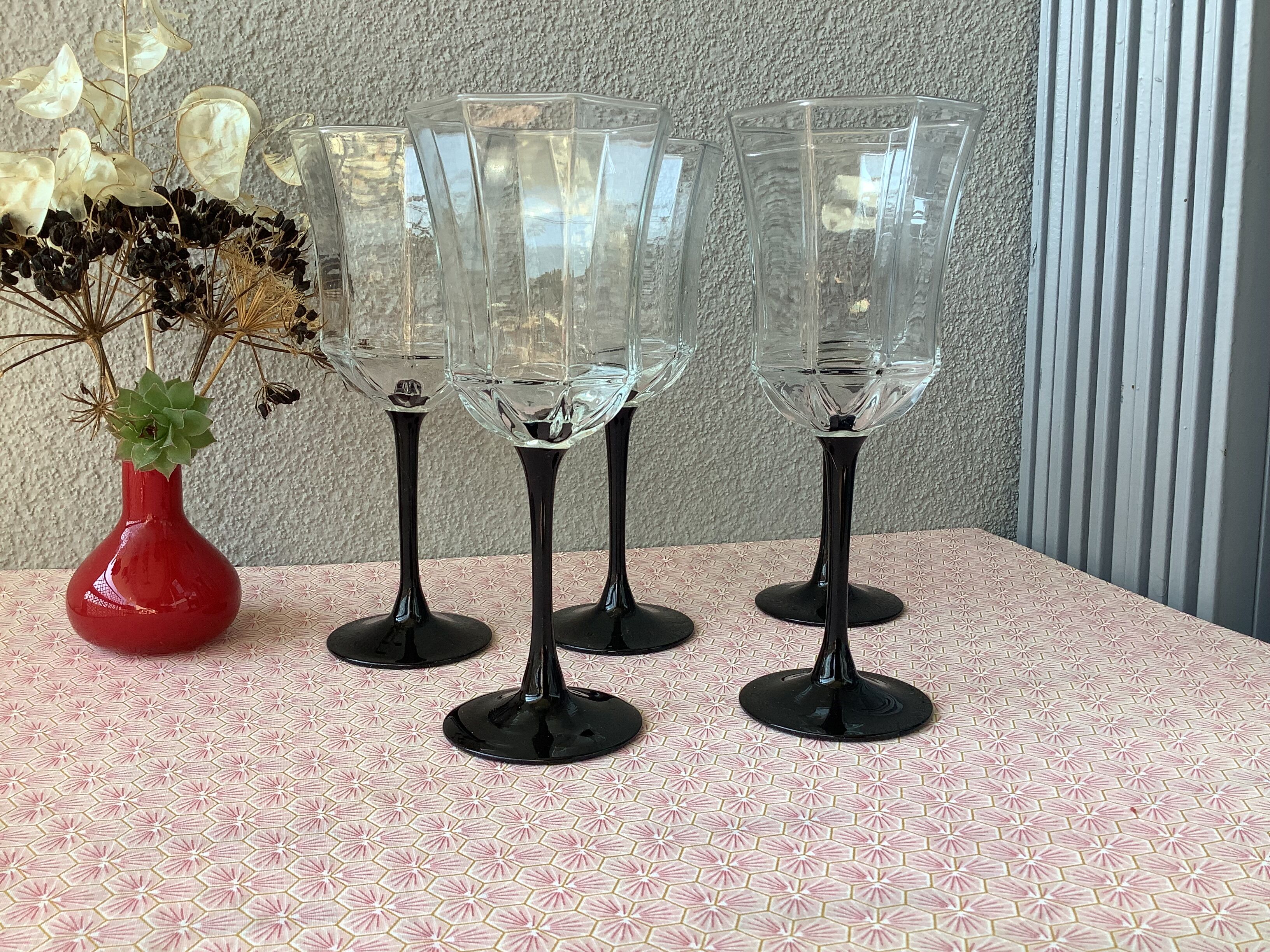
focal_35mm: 31
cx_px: 635
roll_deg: -0.4
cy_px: 476
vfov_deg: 45.4
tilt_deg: -8.5
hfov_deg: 58.4
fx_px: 1137
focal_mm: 3.3
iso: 32
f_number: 2.4
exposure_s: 1/120
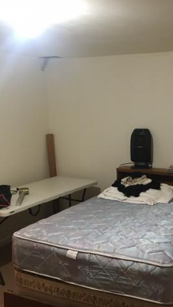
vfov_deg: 47.3
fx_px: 350
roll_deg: +0.5
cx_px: 130
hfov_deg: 27.4
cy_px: 154
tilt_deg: -7.3
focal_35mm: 43
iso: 200
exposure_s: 1/24
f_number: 2.2
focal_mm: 4.15
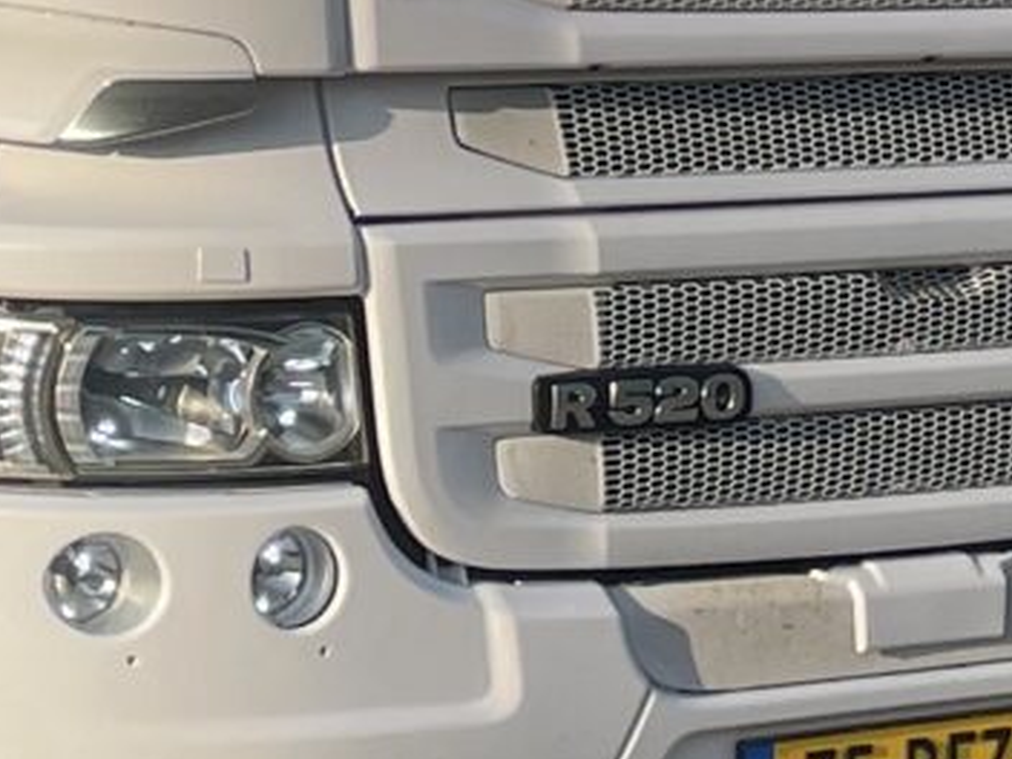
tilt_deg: +2.6
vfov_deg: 7.6
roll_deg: -0.4
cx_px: 115
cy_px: -558
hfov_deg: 10.4
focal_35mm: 189
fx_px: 5525
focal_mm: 4.2
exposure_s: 1/2959
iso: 32
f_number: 1.6
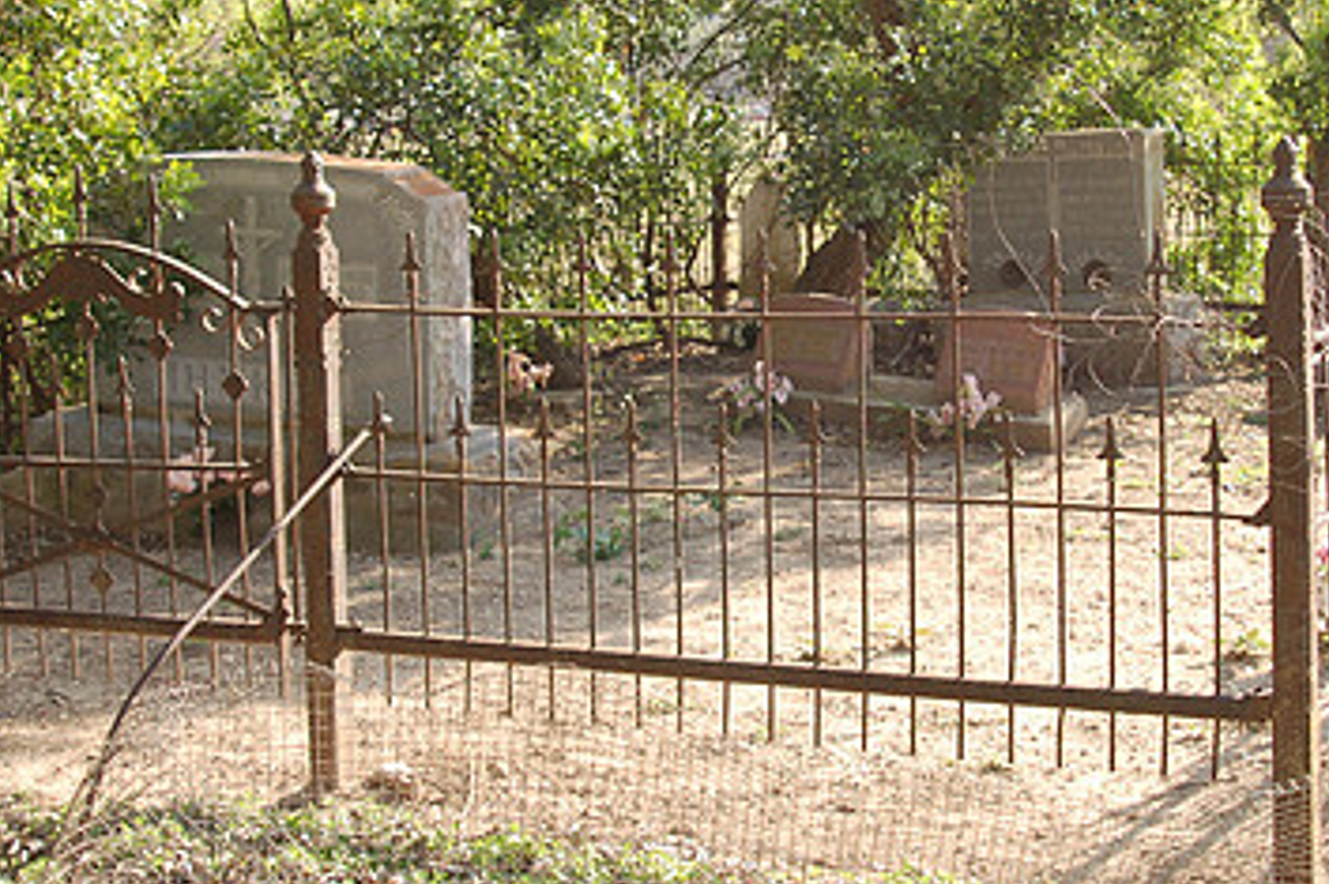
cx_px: 832
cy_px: 440
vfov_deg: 19.7
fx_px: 2546
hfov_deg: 29.1
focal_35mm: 69
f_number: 6.3
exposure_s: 1/160
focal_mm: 28
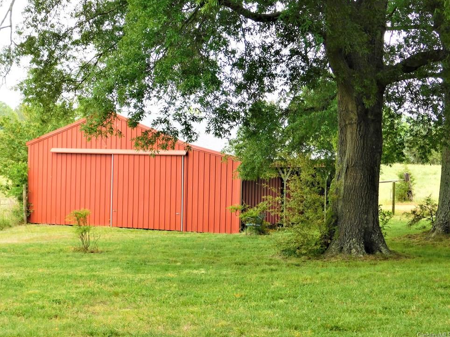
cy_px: 160
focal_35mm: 85
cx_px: 232
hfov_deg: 23.0
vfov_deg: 17.4
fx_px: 1105
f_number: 4.4
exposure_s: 1/160
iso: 125
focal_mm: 14.2
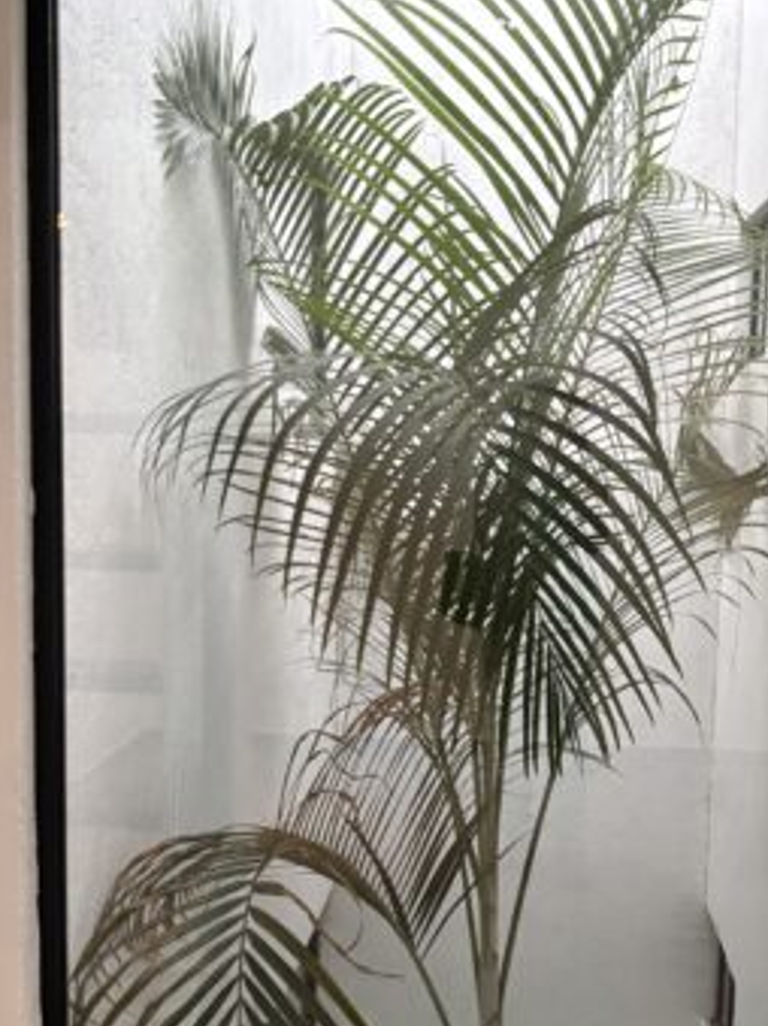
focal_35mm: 46
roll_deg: -0.4
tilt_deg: -5.1
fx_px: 1362
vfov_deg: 41.2
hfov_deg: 31.4
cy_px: 587
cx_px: 457
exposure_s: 1/40
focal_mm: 5.96
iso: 400
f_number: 1.6
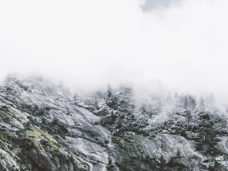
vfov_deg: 7.3
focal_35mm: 204
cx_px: 114
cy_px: 86
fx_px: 1344
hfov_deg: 9.7
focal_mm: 102
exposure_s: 1/250
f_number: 10
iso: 200
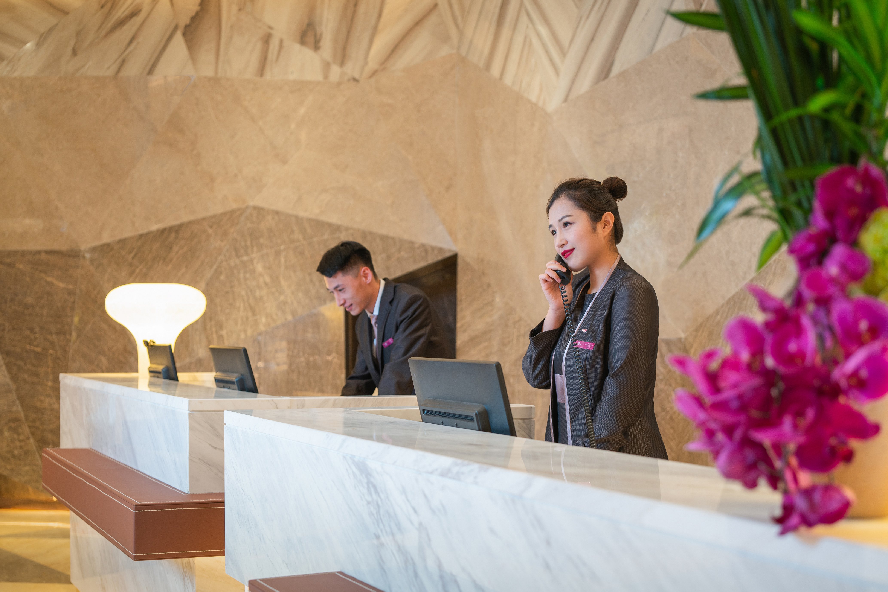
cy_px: 296
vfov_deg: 27.0
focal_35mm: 50
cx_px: 444
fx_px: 1233
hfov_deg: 39.6
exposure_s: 1/30
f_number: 3.2
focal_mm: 50
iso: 320
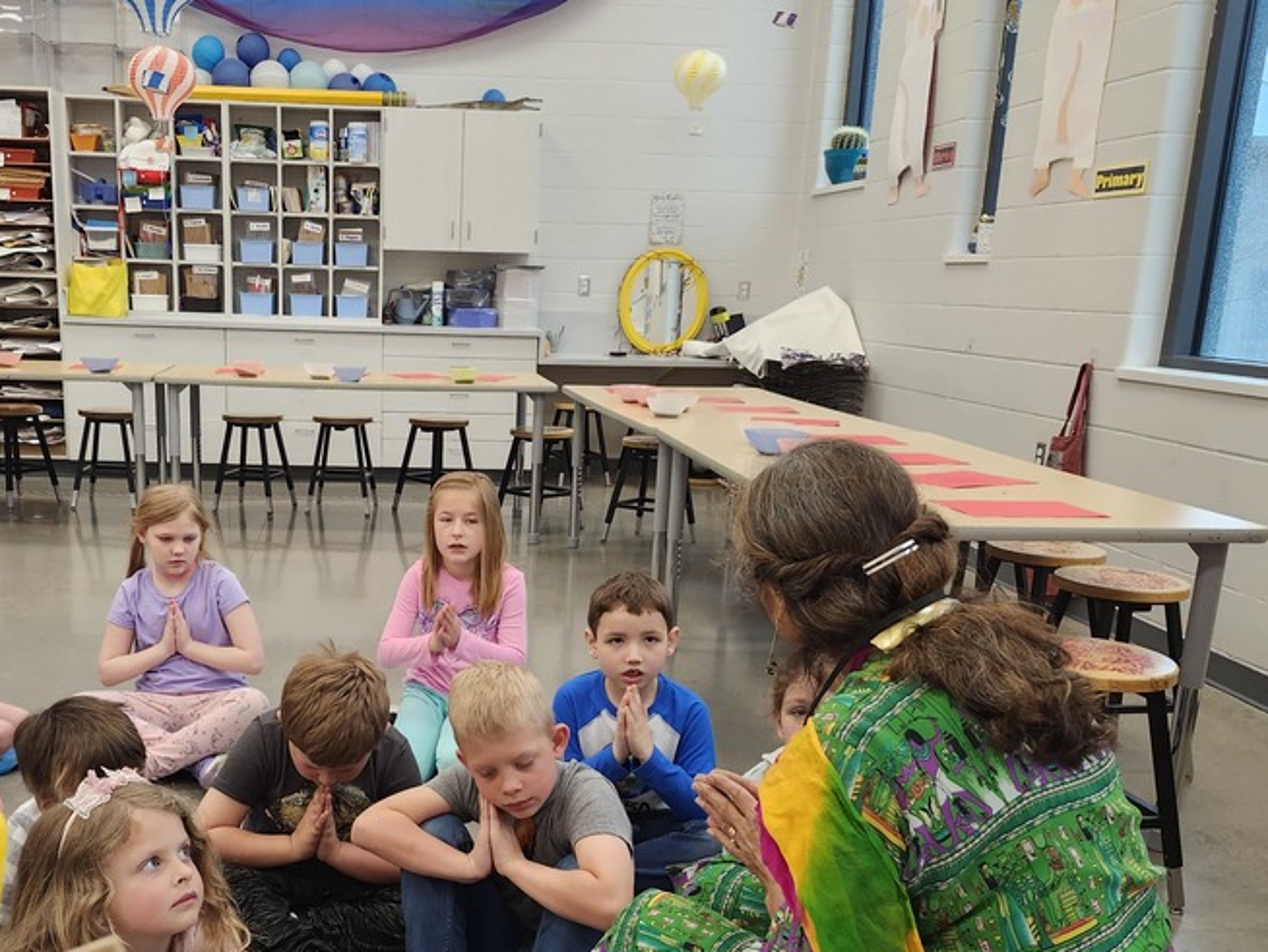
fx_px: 1319
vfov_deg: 39.3
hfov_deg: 50.6
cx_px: 444
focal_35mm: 36
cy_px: 620
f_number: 1.8
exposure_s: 1/120
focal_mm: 5.54
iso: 200
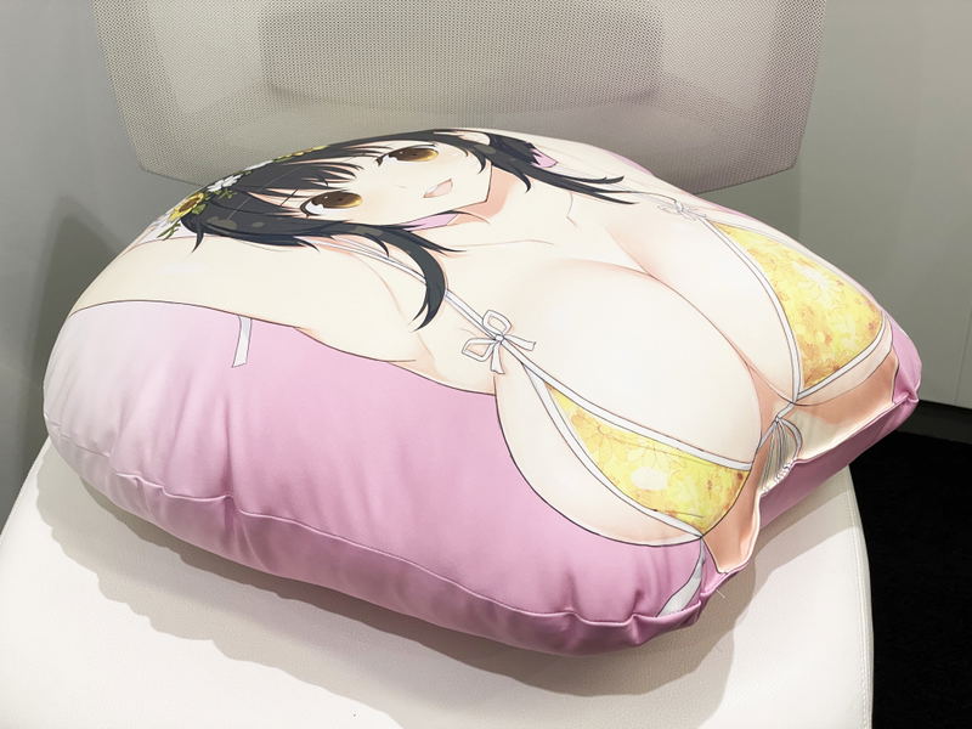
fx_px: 1460
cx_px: 486
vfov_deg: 28.0
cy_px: 364
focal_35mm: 52
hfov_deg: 36.8
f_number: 2
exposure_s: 1/100
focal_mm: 6
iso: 100
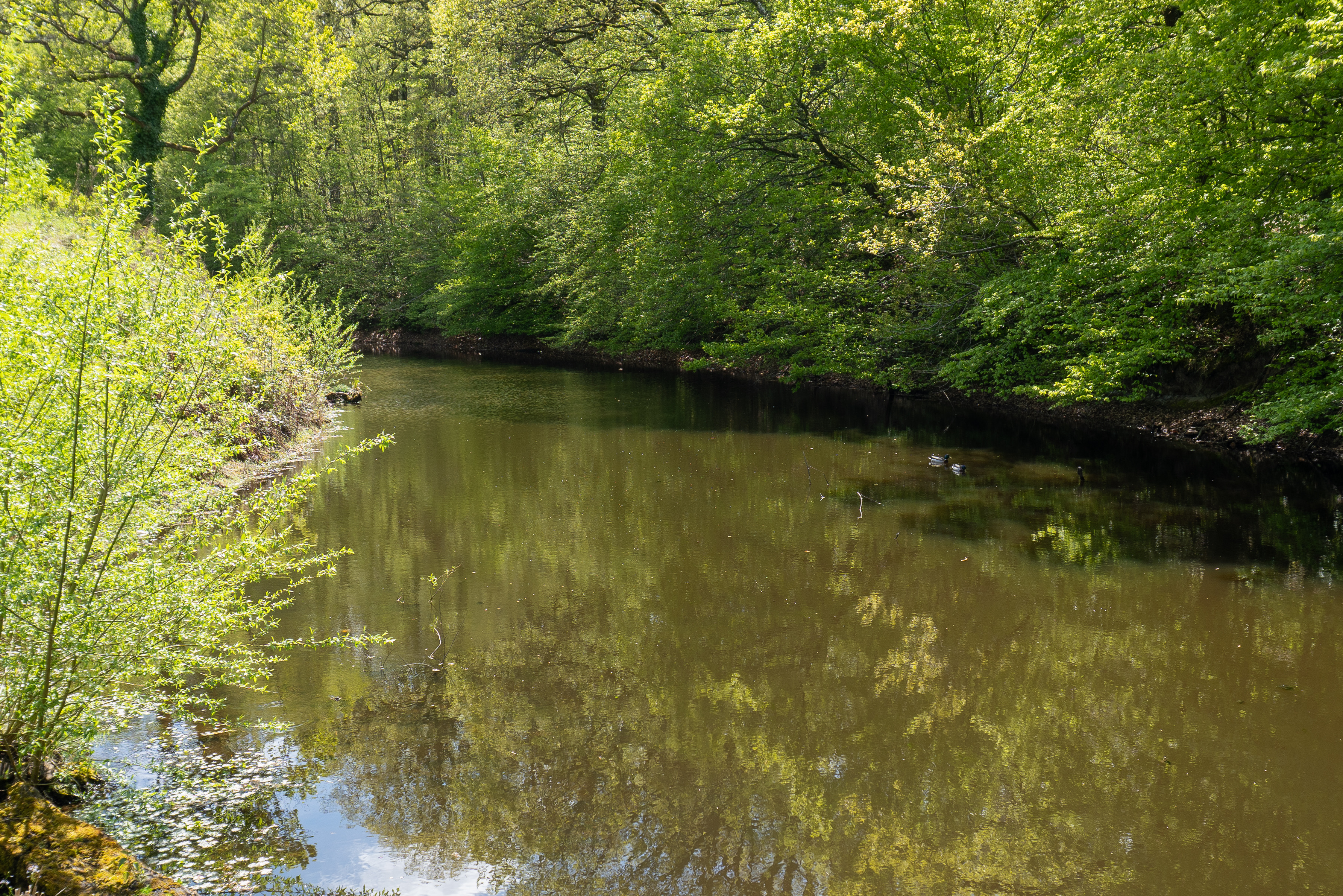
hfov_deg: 45.5
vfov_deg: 31.3
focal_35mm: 43
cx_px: 740
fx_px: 1598
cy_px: 402
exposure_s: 1/160
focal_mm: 17
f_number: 5
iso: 100
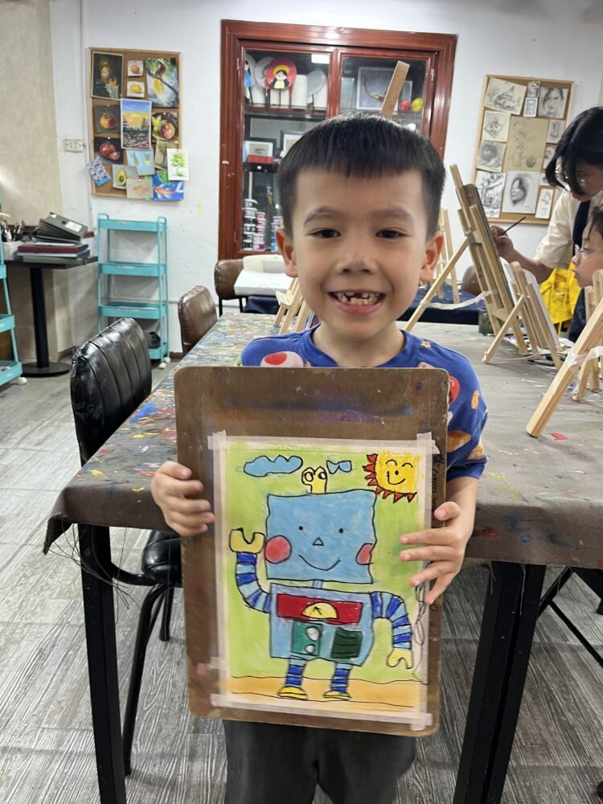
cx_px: 302
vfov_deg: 67.3
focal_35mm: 26
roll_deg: -2.8
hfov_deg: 53.1
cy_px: 402
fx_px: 604
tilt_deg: -17.6
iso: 125
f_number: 1.6
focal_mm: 5.1
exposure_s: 1/50
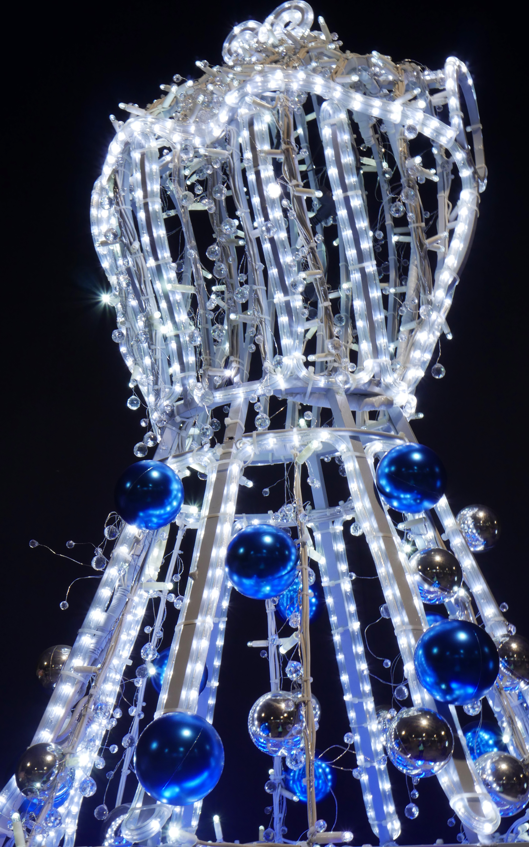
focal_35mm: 45
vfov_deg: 44.4
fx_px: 1038
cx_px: 250
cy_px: 426
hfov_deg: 28.6
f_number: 16
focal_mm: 21
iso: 400
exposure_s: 1/8
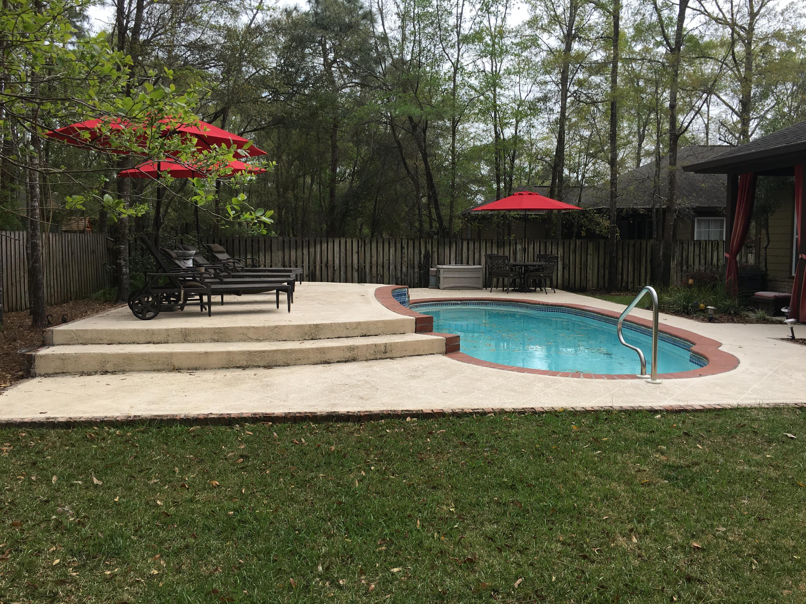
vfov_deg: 48.2
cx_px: 403
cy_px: 302
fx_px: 675
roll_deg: -0.5
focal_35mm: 29
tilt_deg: -4.1
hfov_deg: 61.7
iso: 25
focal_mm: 4.15
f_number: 2.2
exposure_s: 1/1221
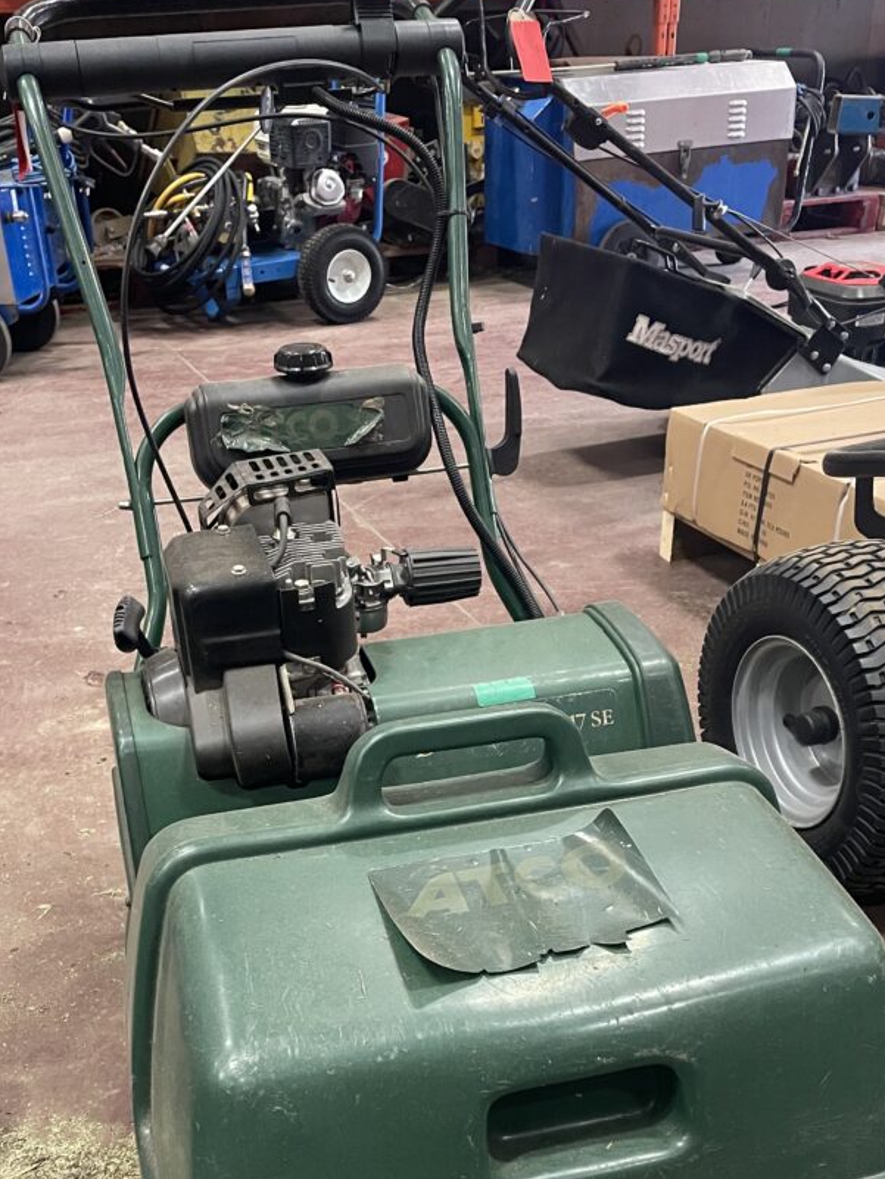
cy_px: 840
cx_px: 406
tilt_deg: -31.3
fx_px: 1295
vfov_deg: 47.7
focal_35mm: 38
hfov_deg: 37.7
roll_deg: +2.5
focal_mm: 4.2
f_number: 1.6
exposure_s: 1/50
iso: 500
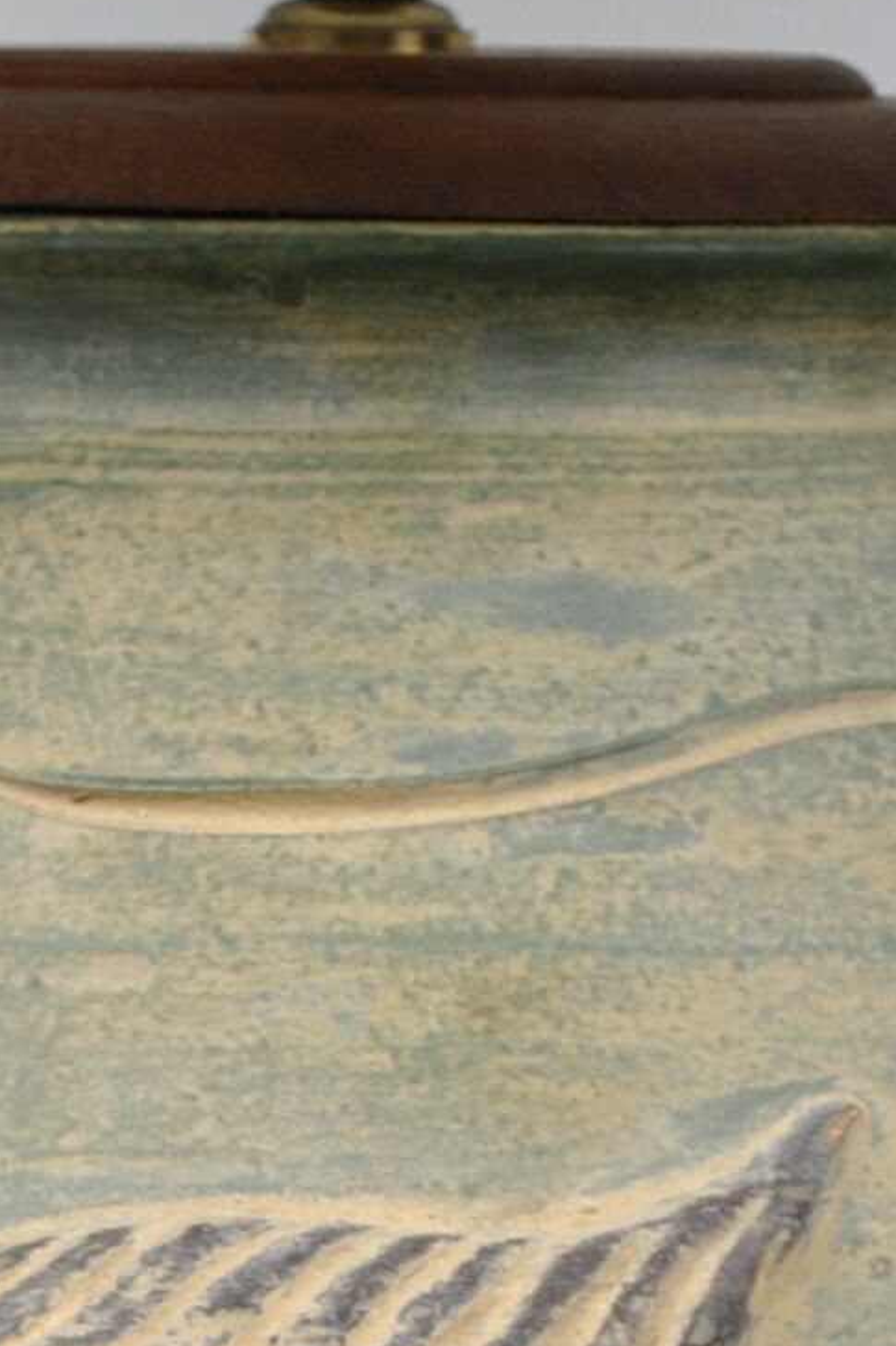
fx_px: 10719
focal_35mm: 287
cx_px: 333
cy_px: 1734
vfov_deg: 7.1
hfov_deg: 4.8
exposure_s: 1/20
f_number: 5.6
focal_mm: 48
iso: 200
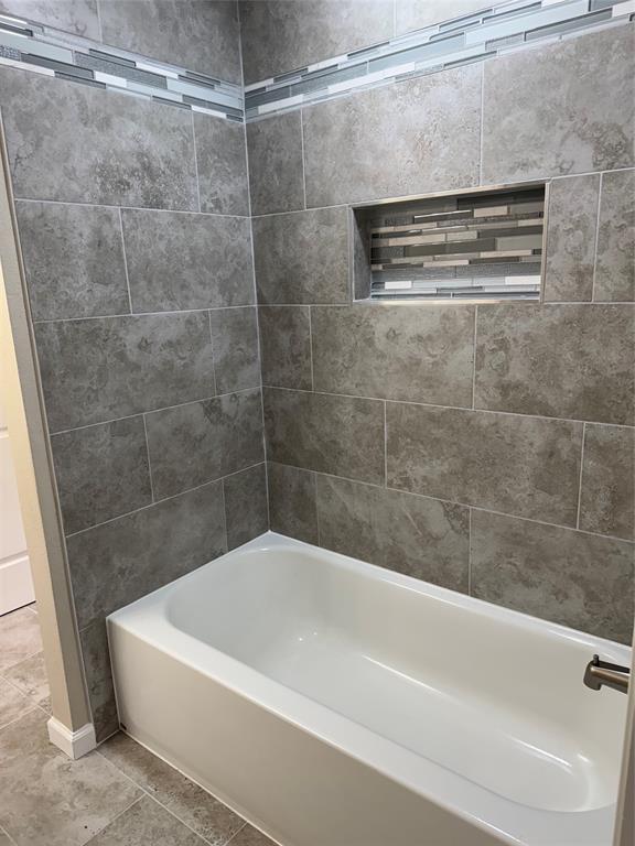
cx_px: 318
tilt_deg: -15.2
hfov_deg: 56.8
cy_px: 423
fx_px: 587
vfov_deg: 71.6
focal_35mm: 24
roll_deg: +2.5
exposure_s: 1/120
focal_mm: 6.76
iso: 160
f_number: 1.78
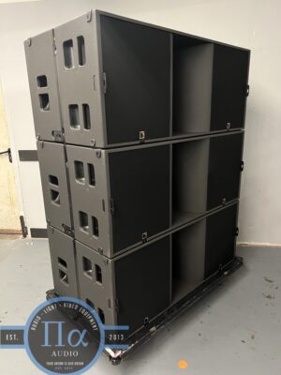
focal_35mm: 26
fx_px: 281
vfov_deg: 67.3
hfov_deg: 53.1
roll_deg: +2.0
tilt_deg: -14.7
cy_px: 188
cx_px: 140
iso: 500
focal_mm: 5.7
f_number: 1.5
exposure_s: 1/25
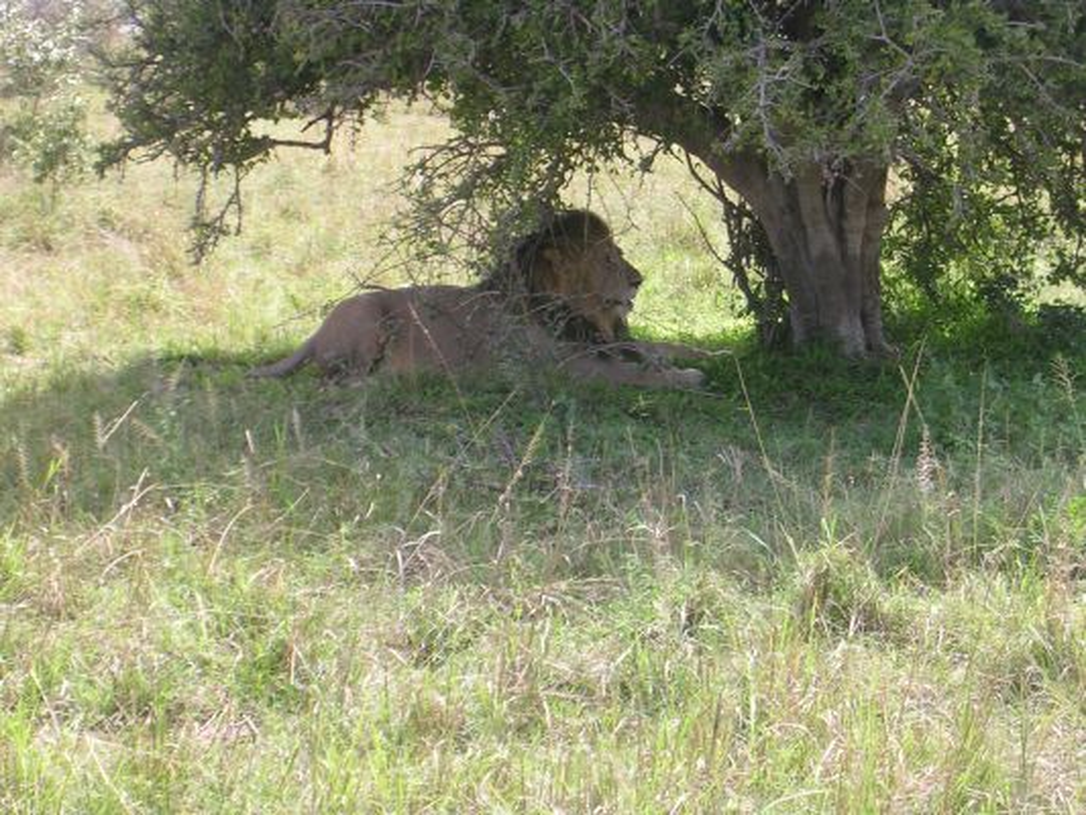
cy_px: 408
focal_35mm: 105
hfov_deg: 18.7
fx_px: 3295
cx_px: 543
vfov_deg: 14.1
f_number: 4.6
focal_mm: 15.9
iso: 50
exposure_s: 1/105
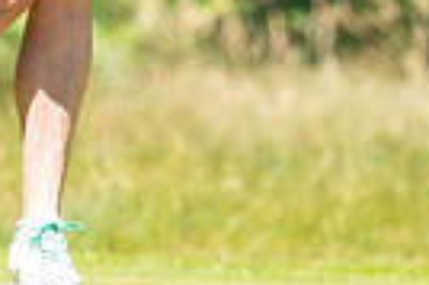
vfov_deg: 1.1
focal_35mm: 1302
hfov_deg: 1.6
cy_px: -315
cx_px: 22
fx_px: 15496
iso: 320
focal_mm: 300
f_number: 5
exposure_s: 1/1000
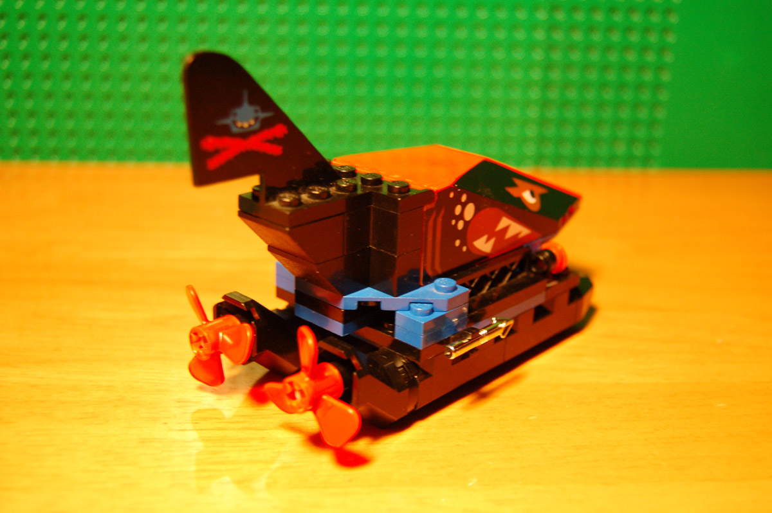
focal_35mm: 45
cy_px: 256
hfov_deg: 43.6
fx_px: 964
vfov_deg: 29.8
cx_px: 386
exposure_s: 1/25
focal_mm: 30
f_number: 4.2
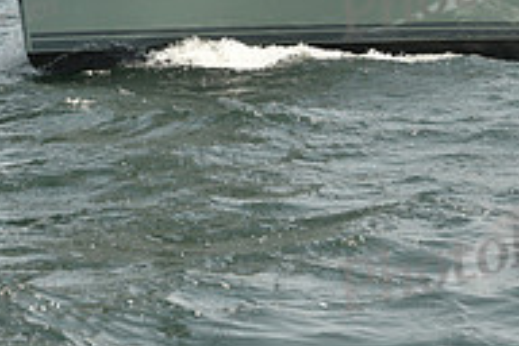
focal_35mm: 211
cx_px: 200
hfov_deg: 9.7
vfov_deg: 6.4
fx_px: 3042
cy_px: -134
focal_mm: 70
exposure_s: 1/1600
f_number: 9
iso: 400
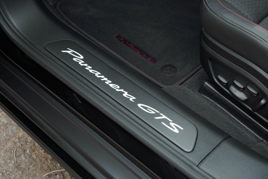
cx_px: 134
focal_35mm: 62
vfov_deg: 21.9
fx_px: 462
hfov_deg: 32.4
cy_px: 90
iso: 1600
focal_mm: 62
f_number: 9
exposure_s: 1/80
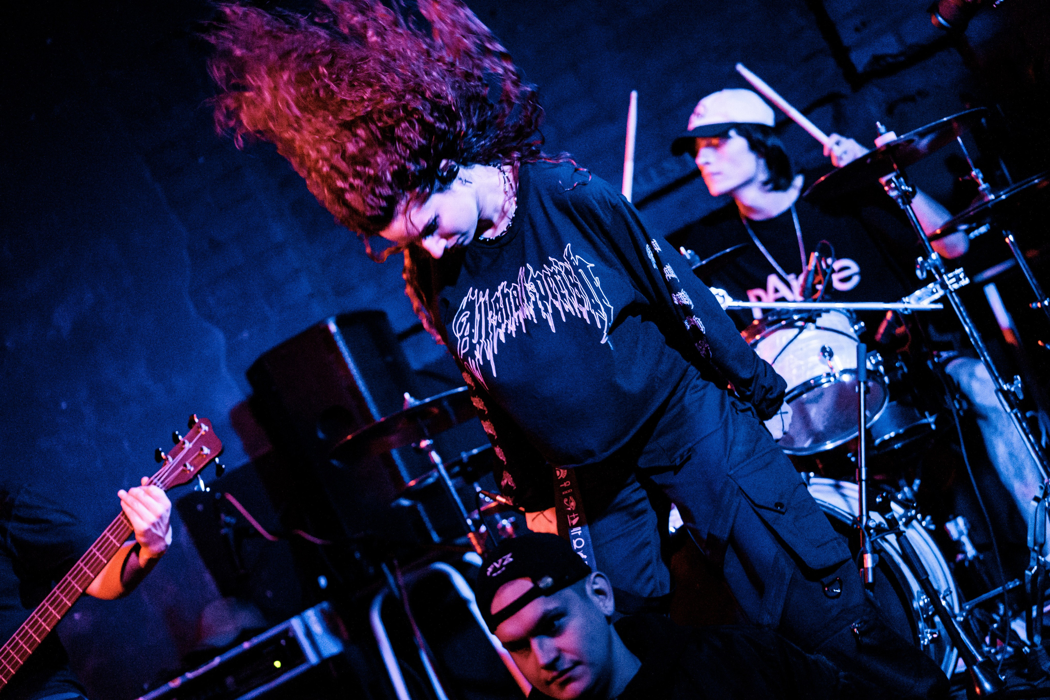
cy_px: 350
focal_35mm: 97
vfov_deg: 14.1
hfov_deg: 21.0
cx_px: 525
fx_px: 2829
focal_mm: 97
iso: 6400
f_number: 2.8
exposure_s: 1/160
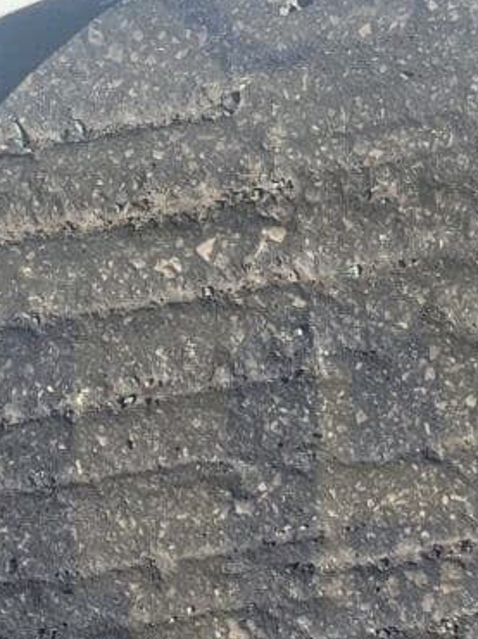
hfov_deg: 10.3
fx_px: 2654
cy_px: 98
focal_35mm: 144
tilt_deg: -69.1
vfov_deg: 13.6
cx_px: 185
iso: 50
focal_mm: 5.1
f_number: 1.6
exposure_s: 1/2755
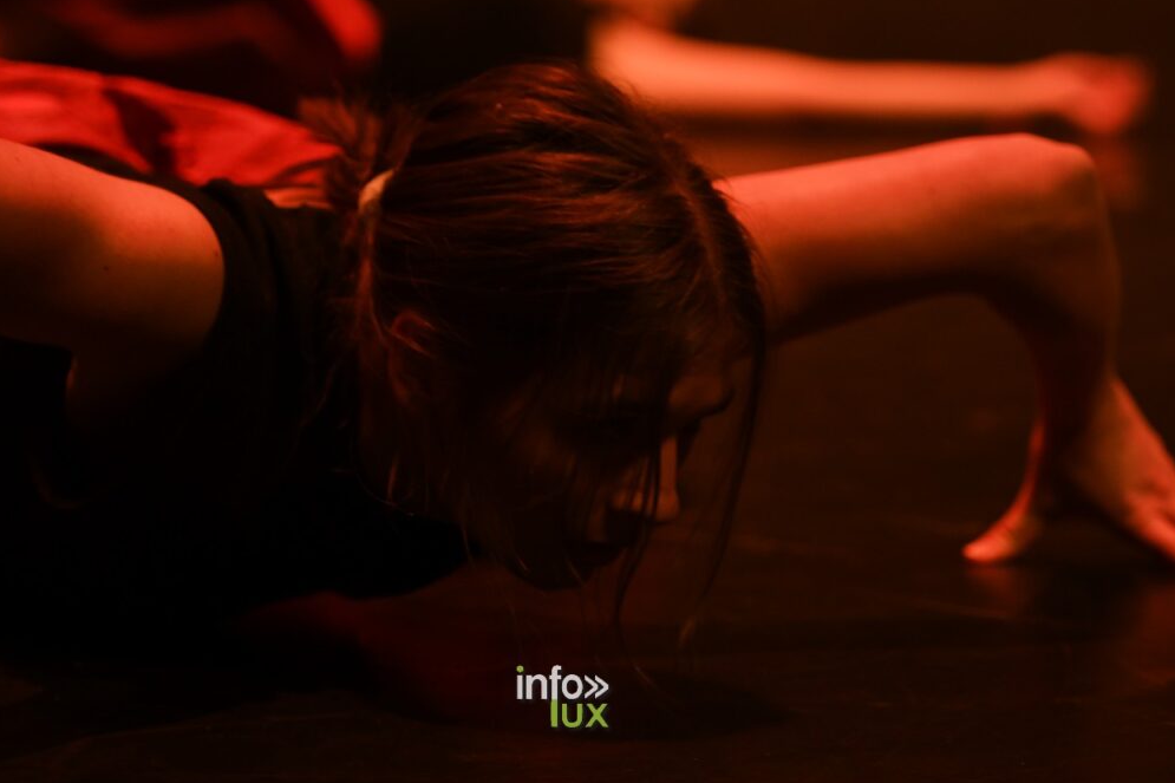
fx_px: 5841
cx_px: 581
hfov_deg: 11.5
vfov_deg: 7.7
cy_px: 394
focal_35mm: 179
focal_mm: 116
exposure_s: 1/125
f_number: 2.8
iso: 1250
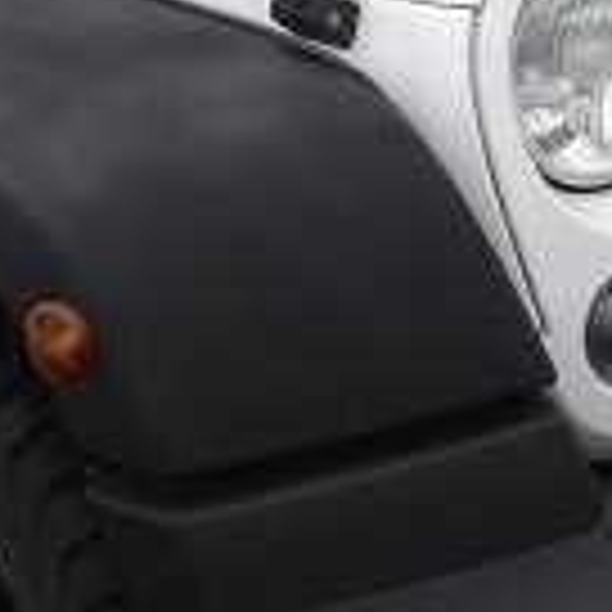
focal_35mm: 112
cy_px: 108
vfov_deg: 15.4
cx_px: 410
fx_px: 2240
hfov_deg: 15.5
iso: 100
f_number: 3
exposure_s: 1/810
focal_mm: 4.9
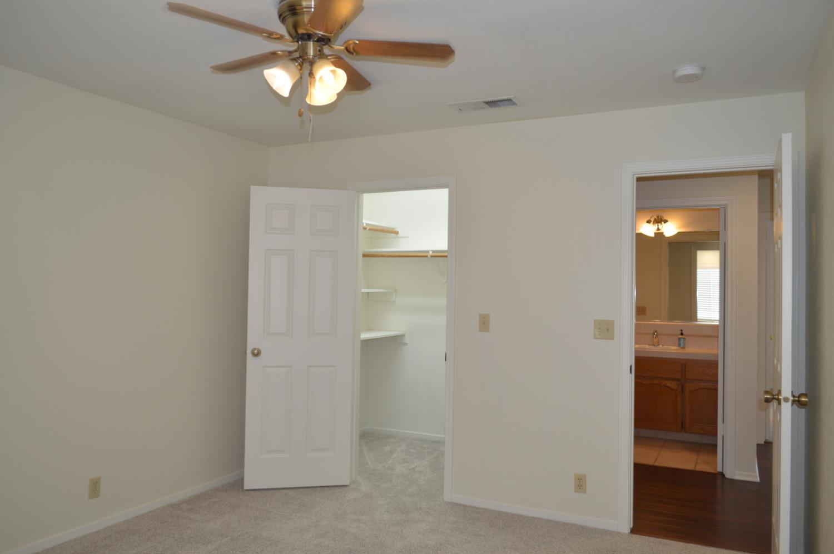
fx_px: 625
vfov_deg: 47.8
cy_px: 277
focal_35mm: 27
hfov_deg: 67.4
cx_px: 417
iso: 400
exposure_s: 1/100
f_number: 4
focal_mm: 18
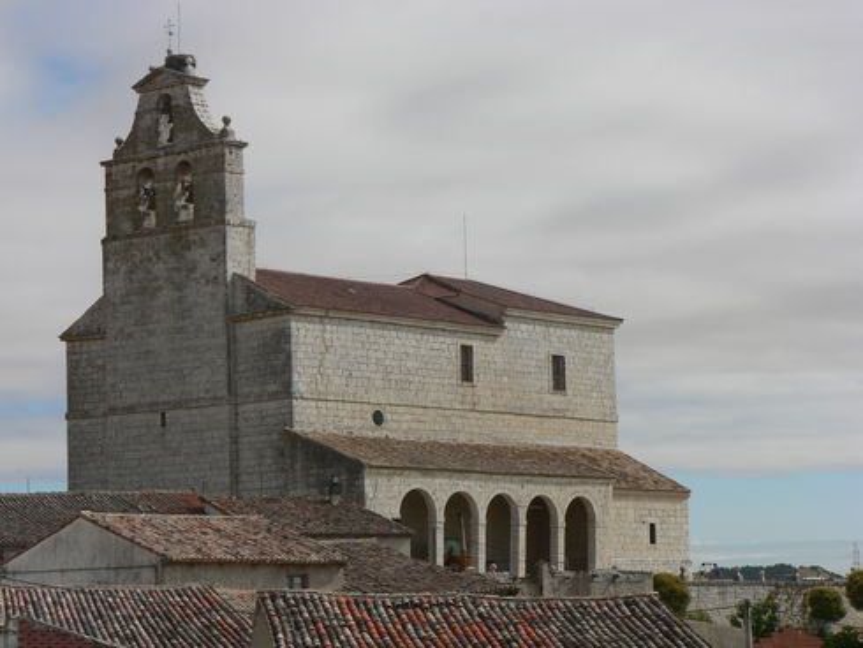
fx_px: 2569
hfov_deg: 19.1
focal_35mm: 103
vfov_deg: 14.4
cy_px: 324
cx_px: 432
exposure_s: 1/640
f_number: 5.6
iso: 64
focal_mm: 17.7
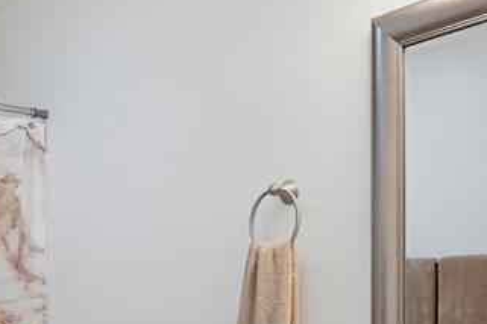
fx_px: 690
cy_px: 281
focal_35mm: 51
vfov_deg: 25.8
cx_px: 225
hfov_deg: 38.9
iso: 200
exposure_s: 1/4
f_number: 6.3
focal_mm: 16
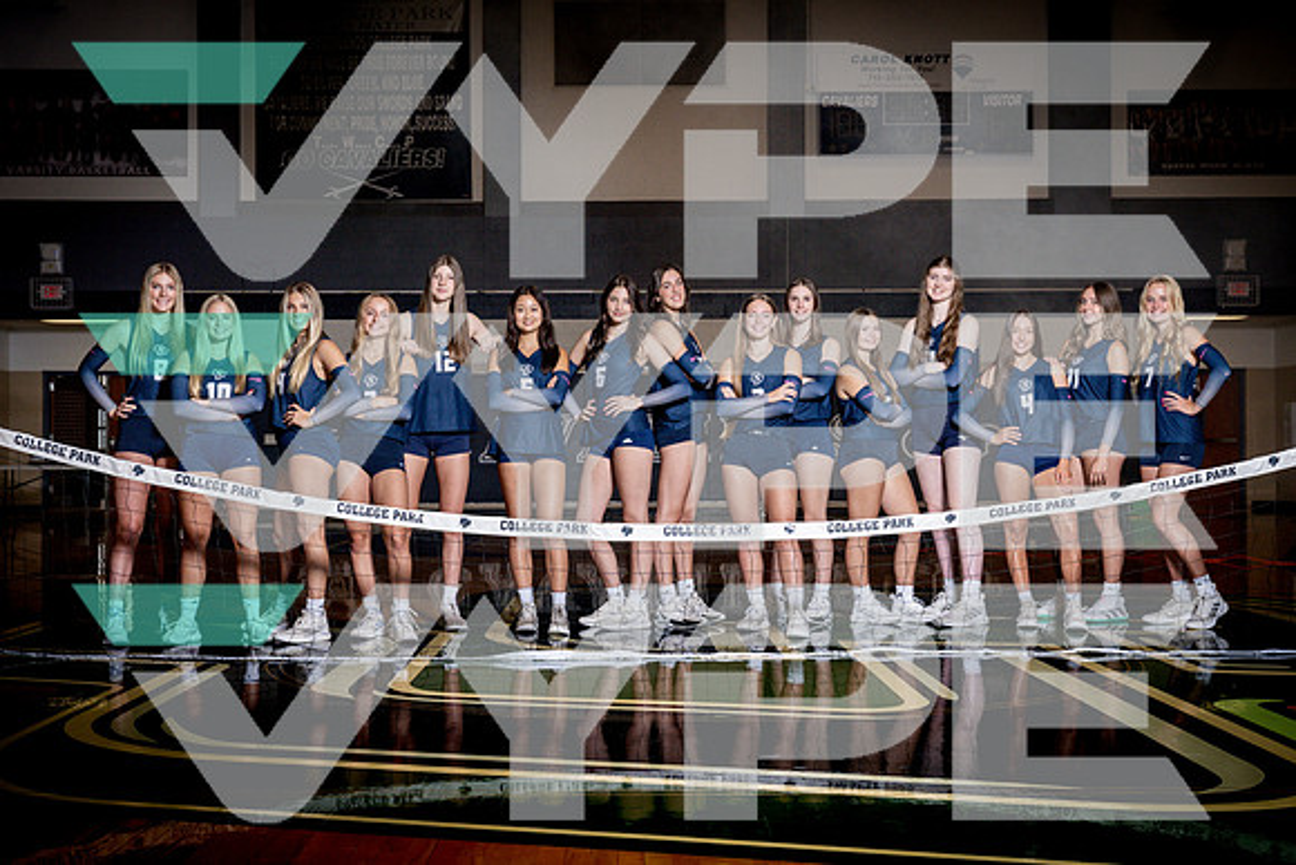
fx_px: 1662
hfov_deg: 42.6
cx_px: 631
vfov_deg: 29.2
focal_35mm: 46
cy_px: 421
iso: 400
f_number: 11
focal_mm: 45
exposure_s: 1/250
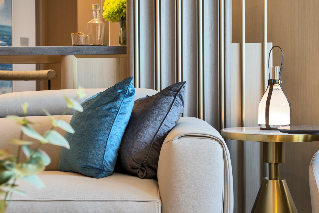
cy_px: 106
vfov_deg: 29.2
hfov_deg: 42.7
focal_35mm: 46
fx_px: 408
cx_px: 160
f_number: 6.3
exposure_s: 1/20
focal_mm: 46
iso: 400
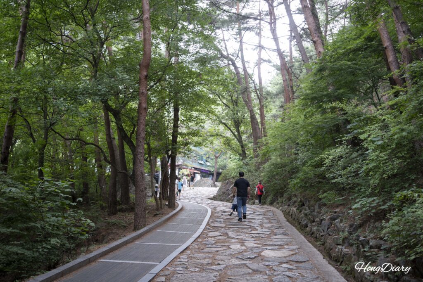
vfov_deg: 36.9
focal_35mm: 36
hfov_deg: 53.1
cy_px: 141
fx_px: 423
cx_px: 212
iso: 1000
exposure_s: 1/160
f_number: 5
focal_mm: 36
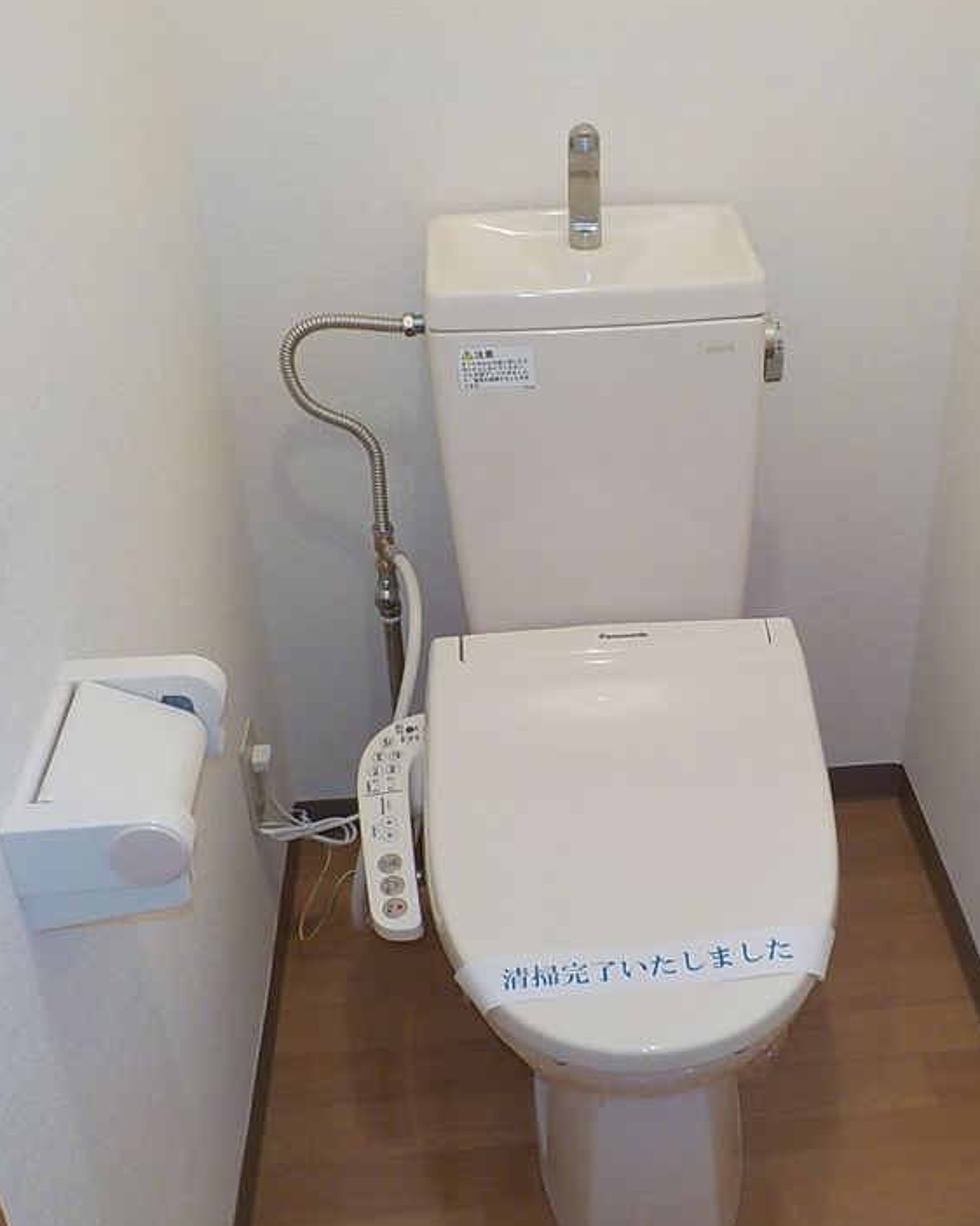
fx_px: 1451
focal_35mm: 40
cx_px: 682
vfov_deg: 45.8
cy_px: 619
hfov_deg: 36.8
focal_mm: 4.1
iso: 280
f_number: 3.3
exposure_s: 1/30
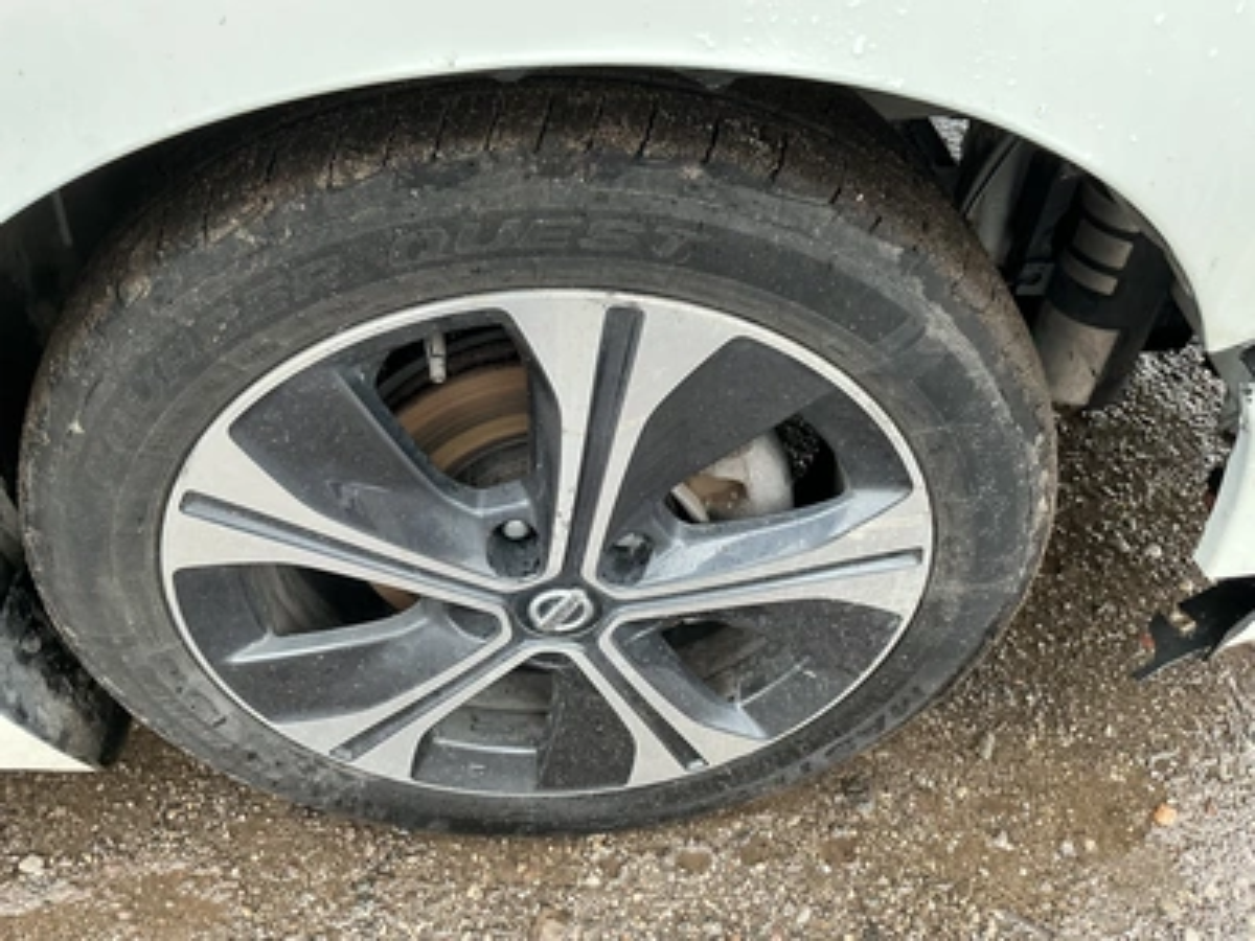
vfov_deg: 49.7
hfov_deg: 63.4
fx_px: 1015
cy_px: 470
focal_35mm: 28
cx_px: 628
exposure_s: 1/76
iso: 64
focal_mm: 3
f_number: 1.8
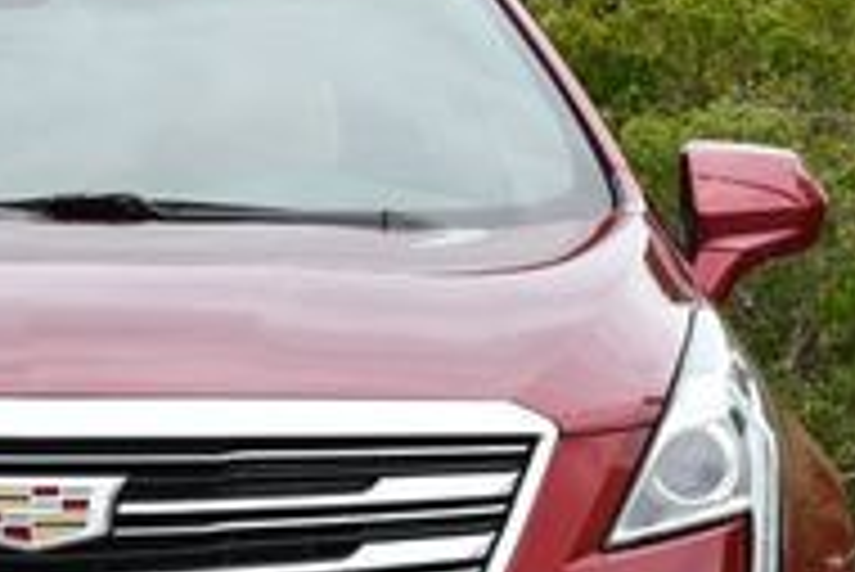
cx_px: 14
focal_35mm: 243
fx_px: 5775
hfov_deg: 8.4
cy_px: 468
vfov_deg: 5.7
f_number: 8
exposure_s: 1/250
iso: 160
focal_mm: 36
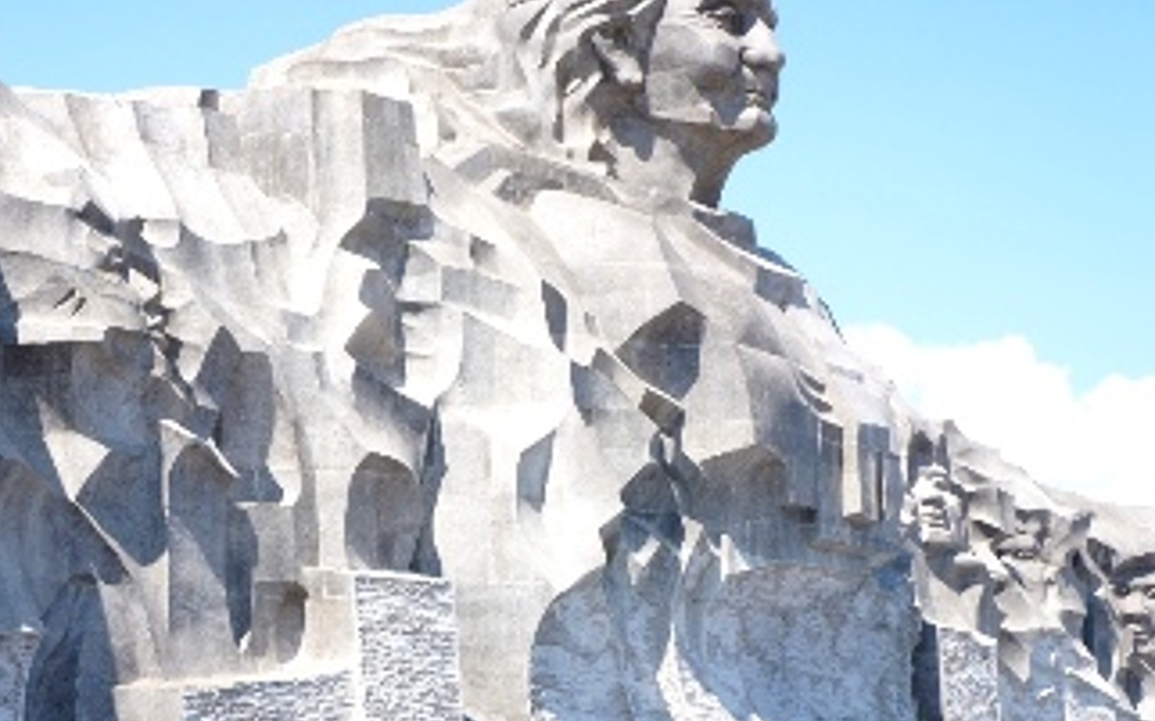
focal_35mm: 68
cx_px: 405
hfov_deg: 30.0
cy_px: 360
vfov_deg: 19.1
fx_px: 2140
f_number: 8
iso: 200
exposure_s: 1/320
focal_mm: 32
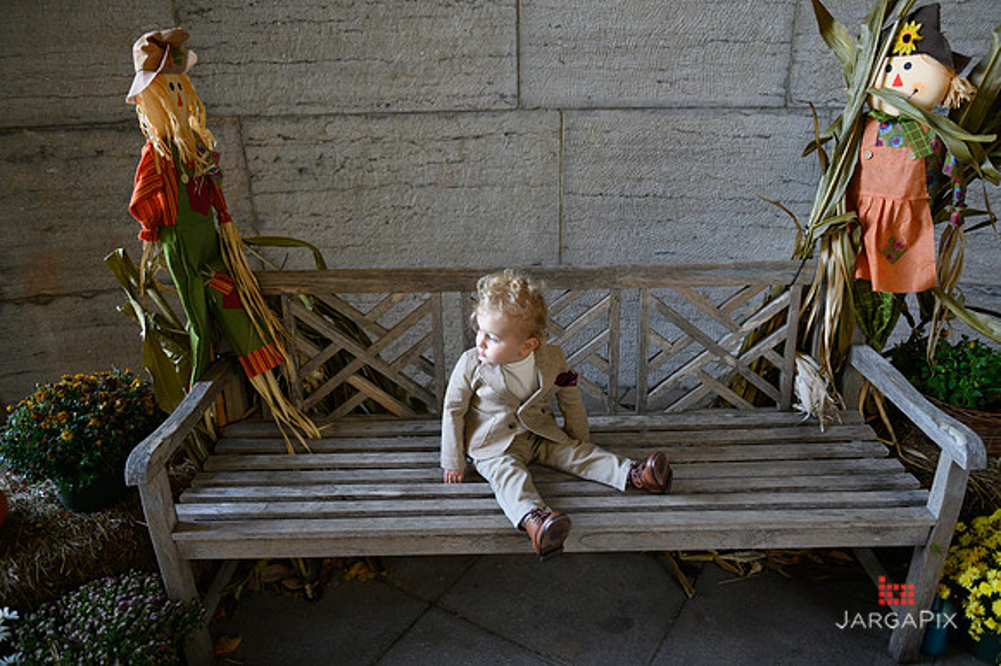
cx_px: 500
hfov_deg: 69.4
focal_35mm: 26
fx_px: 723
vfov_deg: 49.5
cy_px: 333
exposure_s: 1/500
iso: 2000
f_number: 3.2
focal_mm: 26
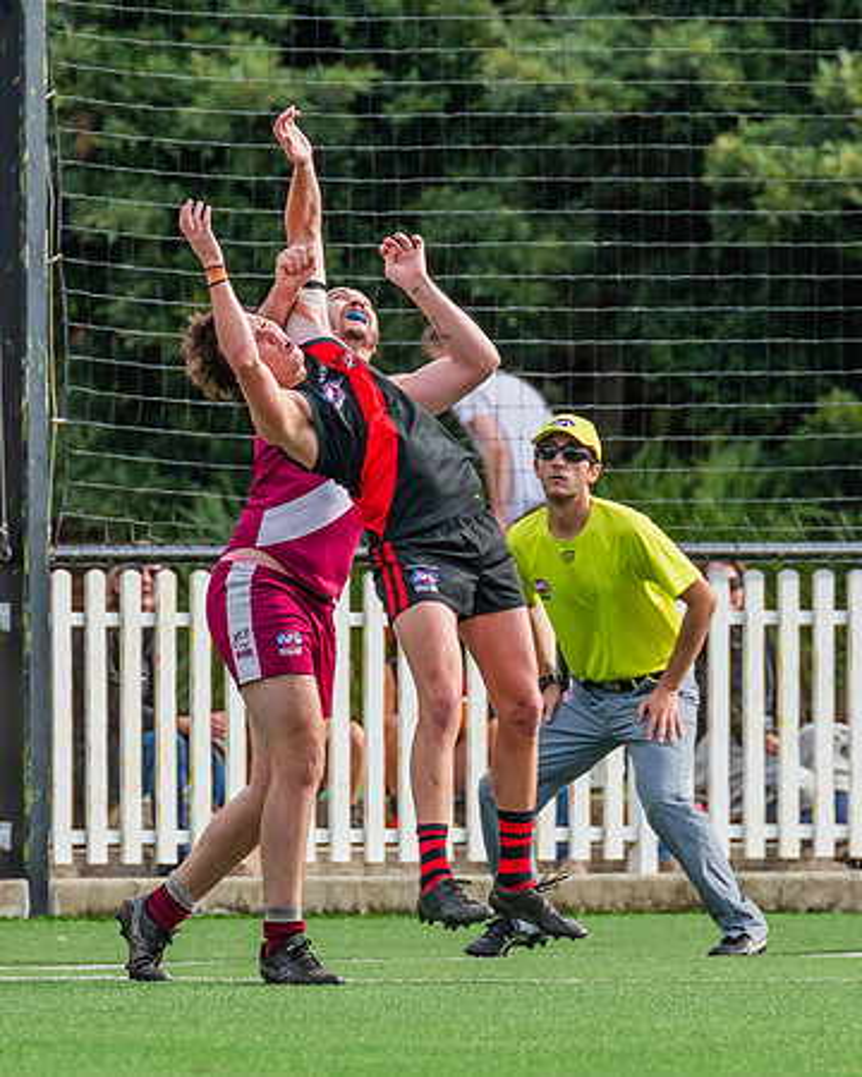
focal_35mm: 955
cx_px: 342
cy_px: 443
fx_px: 30442
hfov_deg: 1.6
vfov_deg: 2.0
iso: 800
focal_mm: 420
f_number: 6.3
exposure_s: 1/1250
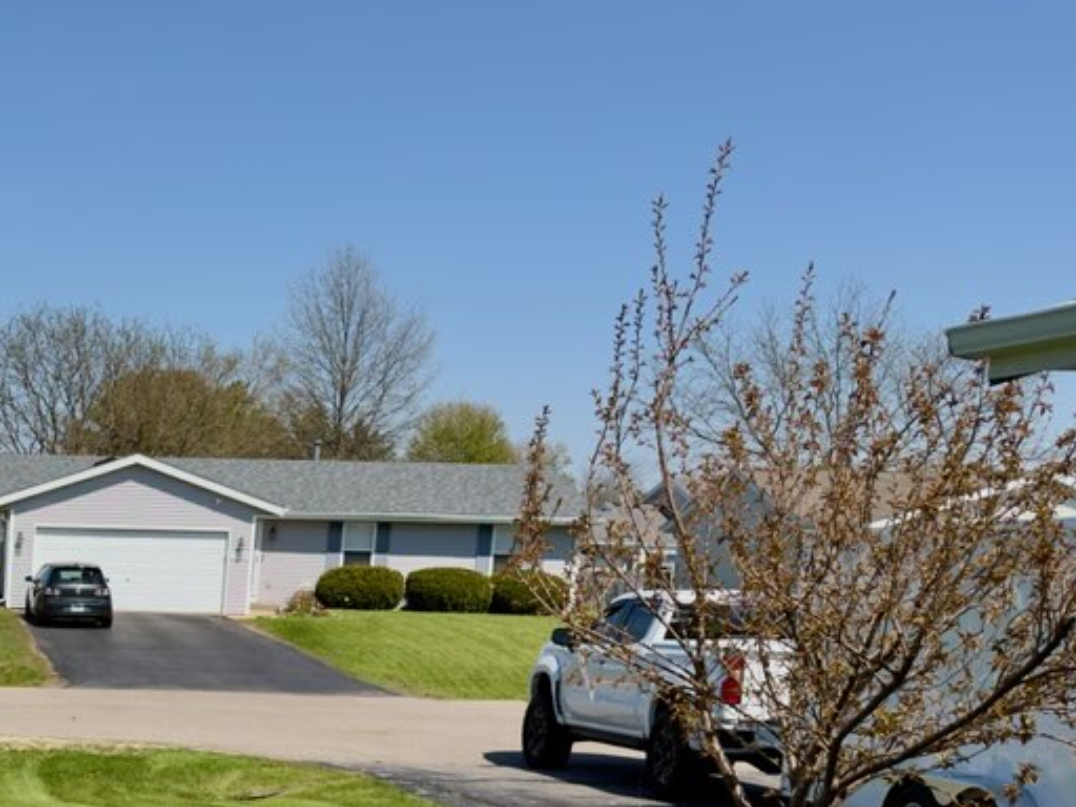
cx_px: -185
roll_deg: -0.3
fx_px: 1865
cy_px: 851
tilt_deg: -10.1
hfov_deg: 28.4
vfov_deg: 23.2
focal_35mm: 60
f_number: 1.78
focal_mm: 6.76
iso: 64
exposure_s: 1/4386
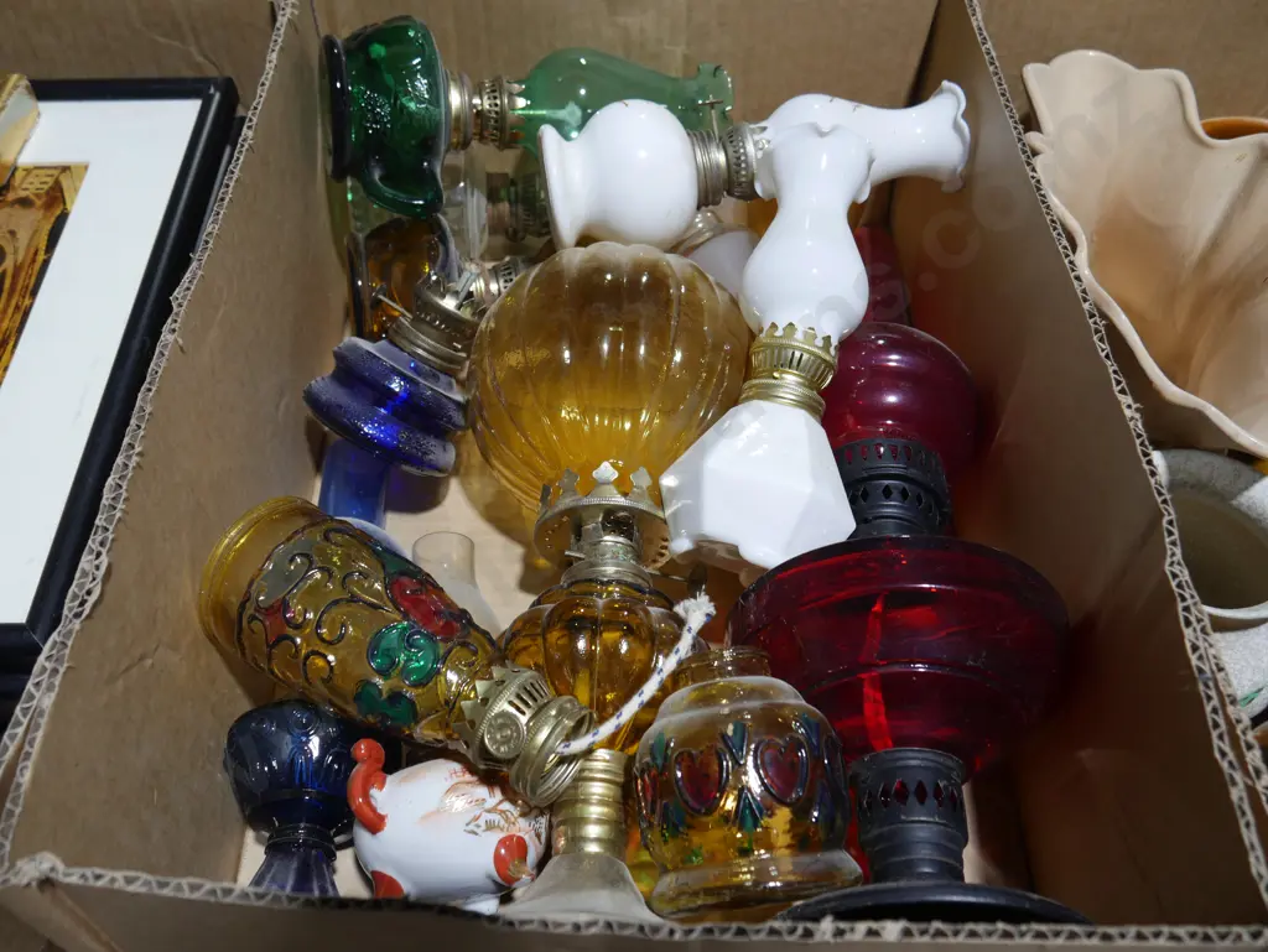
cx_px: 634
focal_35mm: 30
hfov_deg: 59.9
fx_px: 1099
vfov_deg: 46.8
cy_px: 476
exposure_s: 1/60
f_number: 4.5
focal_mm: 15
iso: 250
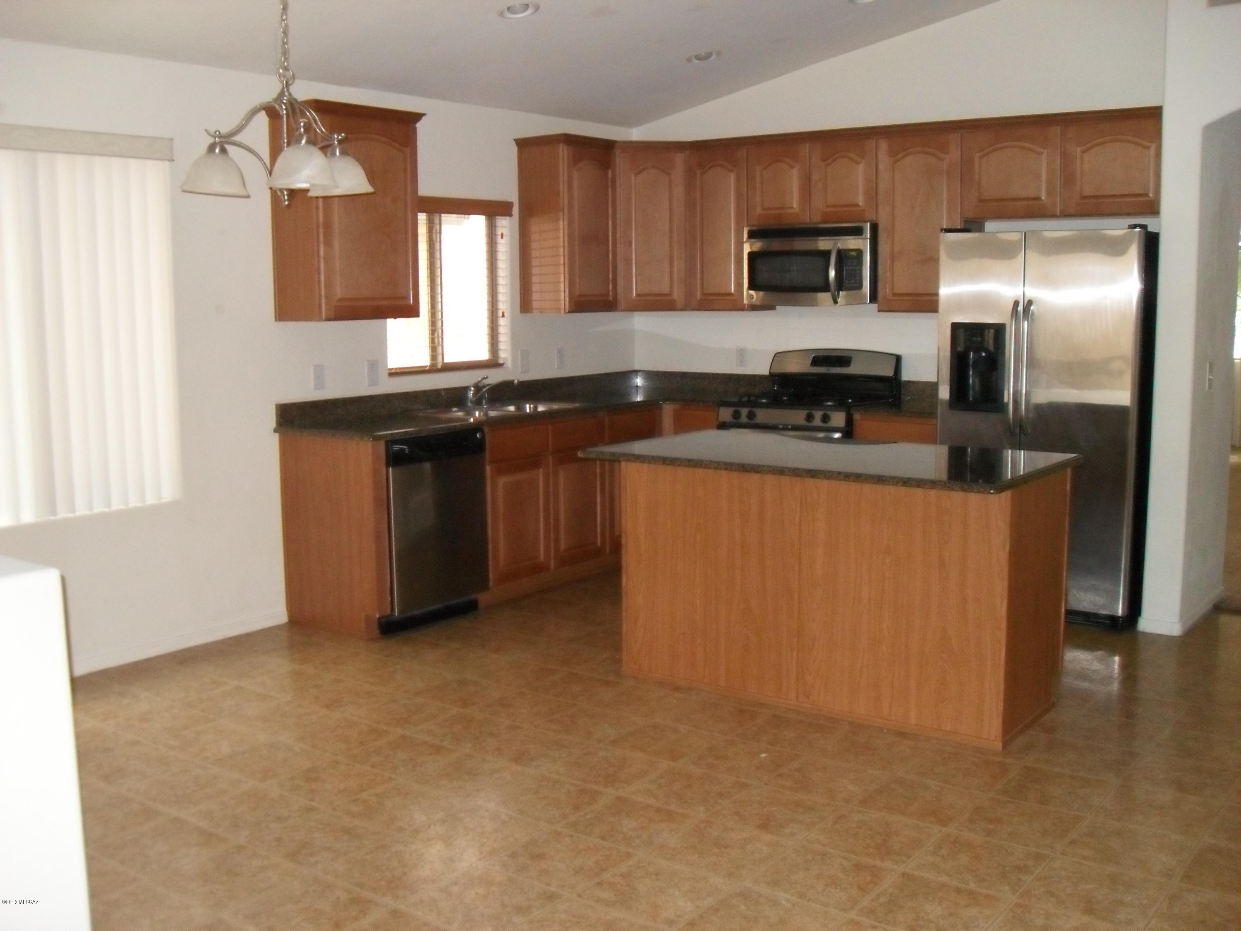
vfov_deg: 40.7
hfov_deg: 52.6
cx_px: 620
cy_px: 466
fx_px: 1255
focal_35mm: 35
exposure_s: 1/45
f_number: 2.8
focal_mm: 6.2
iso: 400
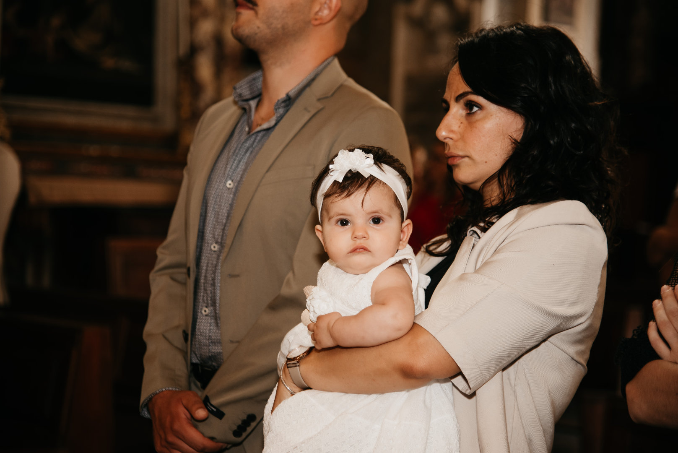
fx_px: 1620
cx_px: 339
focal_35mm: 86
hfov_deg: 23.6
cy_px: 226
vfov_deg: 15.9
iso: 640
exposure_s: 1/60
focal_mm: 86
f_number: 4
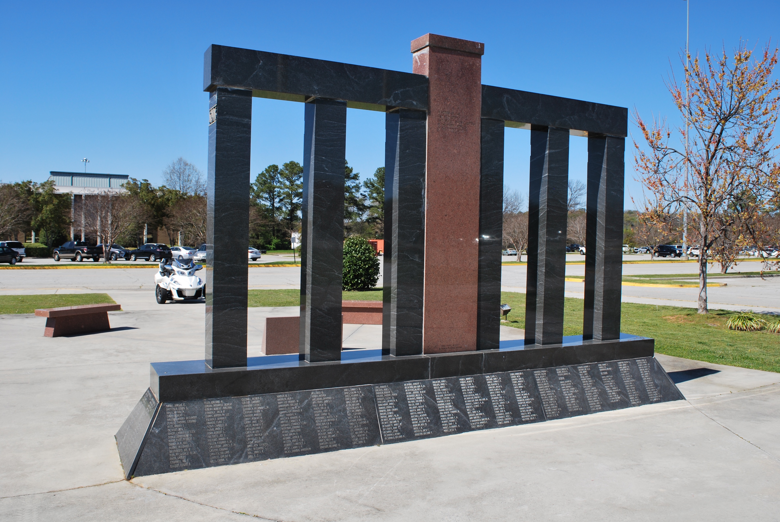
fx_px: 651
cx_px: 390
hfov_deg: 61.9
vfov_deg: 43.7
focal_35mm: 30
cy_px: 261
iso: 100
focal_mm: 20
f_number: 8
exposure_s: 1/250
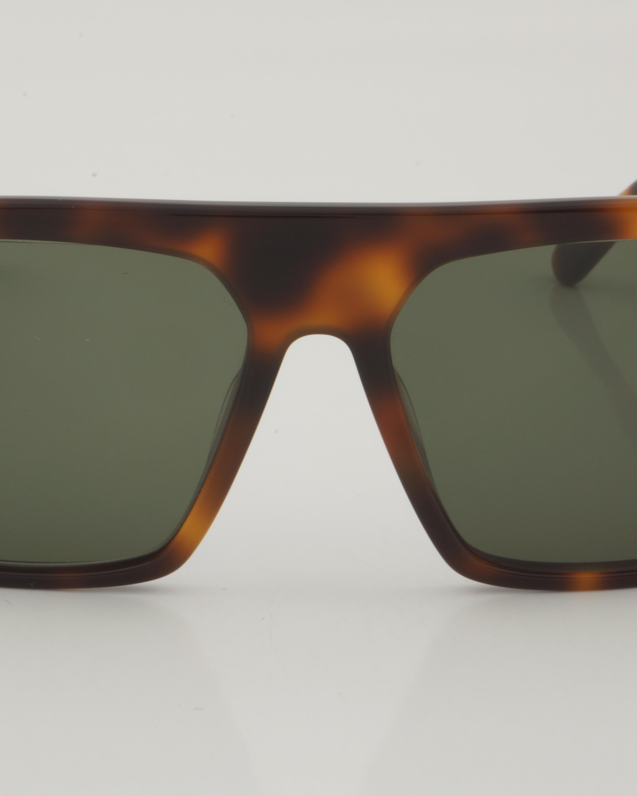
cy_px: 400
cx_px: 314
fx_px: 2750
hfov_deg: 13.2
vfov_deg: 16.5
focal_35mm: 117
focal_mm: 55
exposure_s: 1/3
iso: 100
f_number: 32
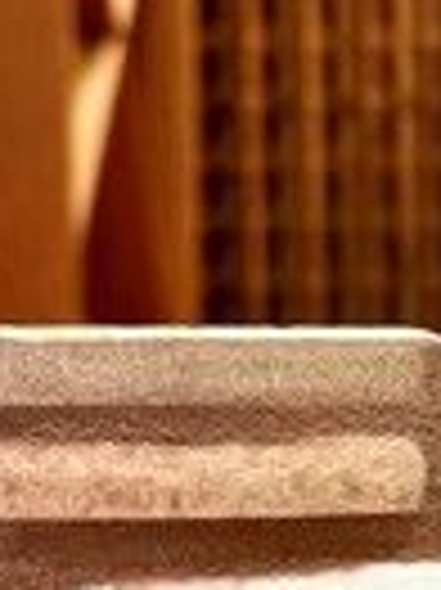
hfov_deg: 12.3
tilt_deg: +0.8
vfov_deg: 16.7
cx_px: 554
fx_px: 1991
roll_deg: +0.1
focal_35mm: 117
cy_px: 459
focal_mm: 6.76
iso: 250
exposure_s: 1/60
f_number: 1.78
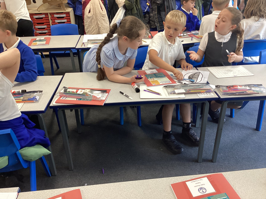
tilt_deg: -29.8
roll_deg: +1.7
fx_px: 238
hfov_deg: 58.4
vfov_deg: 45.4
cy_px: 100
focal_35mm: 31
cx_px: 133
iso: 200
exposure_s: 1/60
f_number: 2.4
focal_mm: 3.3
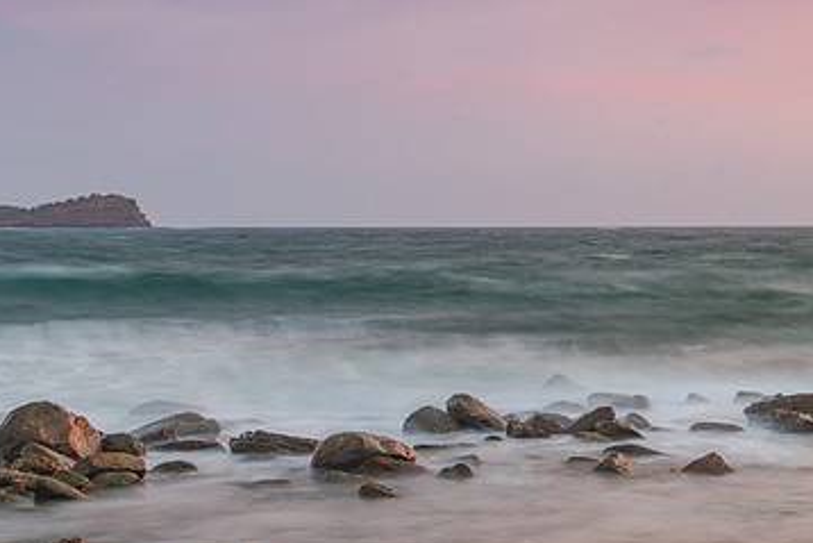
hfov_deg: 22.6
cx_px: 384
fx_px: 2033
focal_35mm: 90
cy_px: 324
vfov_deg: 15.2
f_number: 9
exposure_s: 5
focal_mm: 55
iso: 64
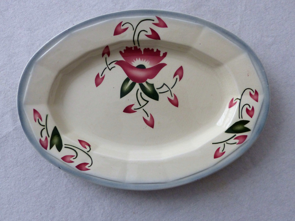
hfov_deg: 55.4
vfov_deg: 42.9
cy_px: 110
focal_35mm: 33
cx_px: 148
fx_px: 281
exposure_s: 1/60
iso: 320
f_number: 2.8
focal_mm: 5.8
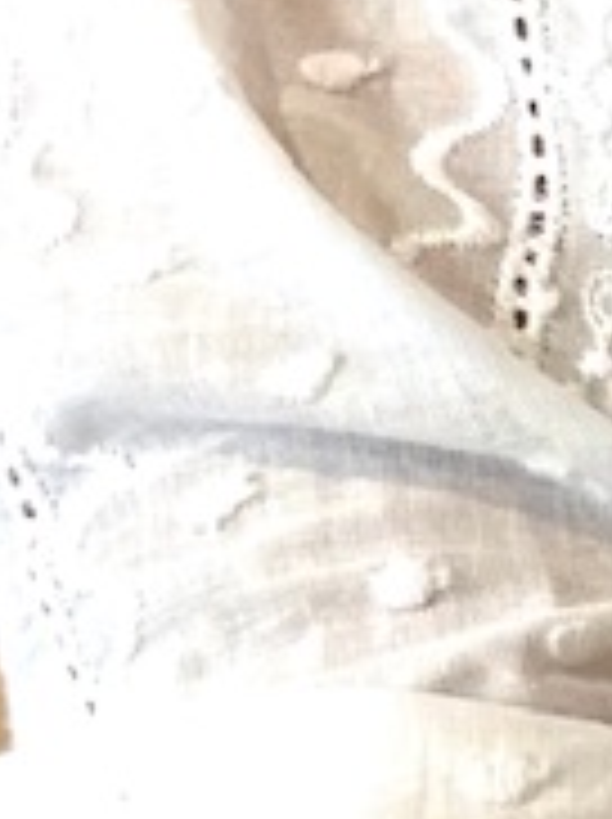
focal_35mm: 169
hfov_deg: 7.2
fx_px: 3993
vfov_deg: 11.0
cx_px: 2151
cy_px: 1413
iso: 200
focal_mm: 6.86
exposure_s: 1/121
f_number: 1.78
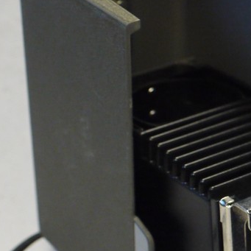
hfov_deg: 12.4
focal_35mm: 137
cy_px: 219
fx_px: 1124
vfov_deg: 12.7
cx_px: 305
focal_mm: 22
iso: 800
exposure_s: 1/80
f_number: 4.6
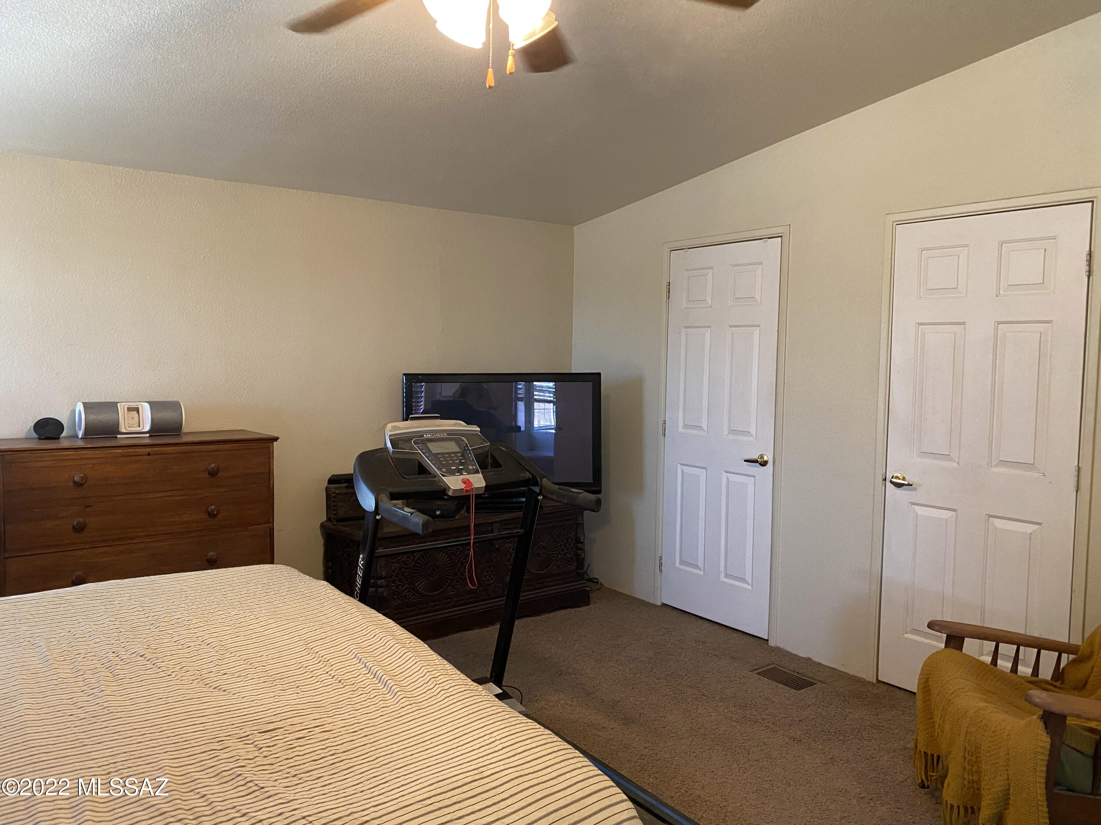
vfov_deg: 53.1
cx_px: 550
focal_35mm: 26
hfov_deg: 67.3
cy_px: 412
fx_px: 827
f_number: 1.8
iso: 320
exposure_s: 1/60
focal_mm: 4.25
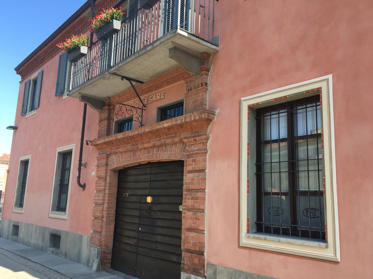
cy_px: 141
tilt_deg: +9.3
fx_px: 323
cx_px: 187
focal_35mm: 30
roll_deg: -2.0
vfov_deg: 46.8
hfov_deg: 60.0
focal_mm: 4.15
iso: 25
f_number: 2.2
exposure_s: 1/434
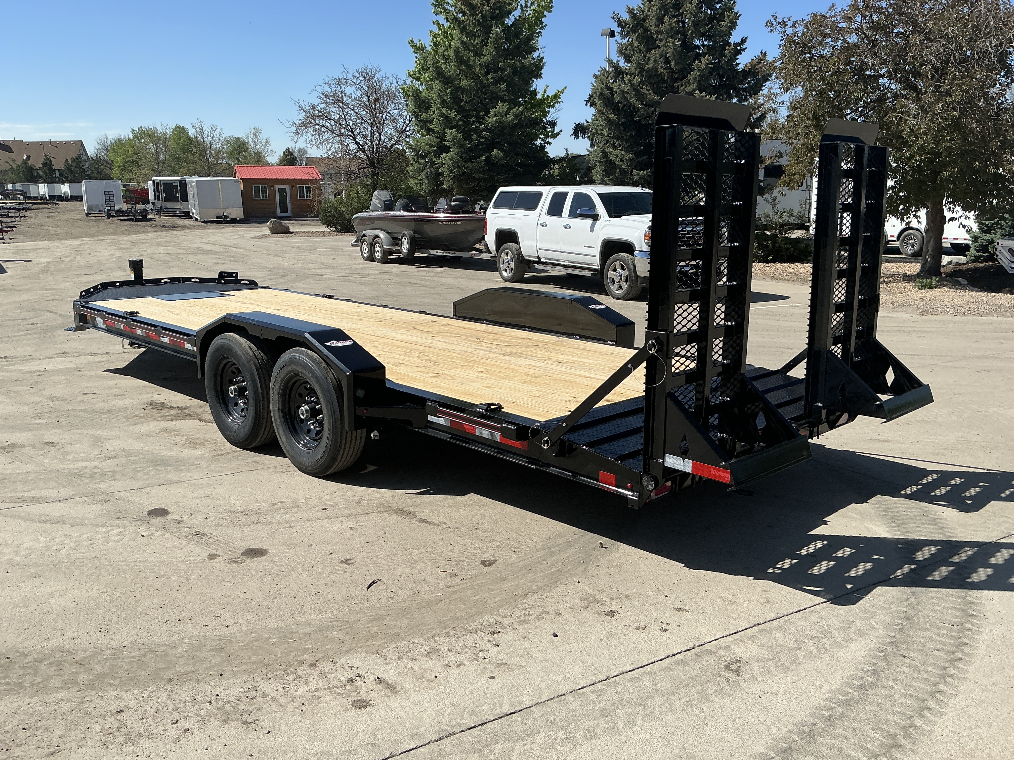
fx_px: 820
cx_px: 507
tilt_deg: -11.3
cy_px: 380
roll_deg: +1.7
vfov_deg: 49.7
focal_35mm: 28
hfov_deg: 63.4
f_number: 1.8
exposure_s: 1/2427
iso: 25
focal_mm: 3
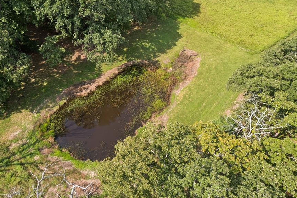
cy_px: 83
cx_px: 129
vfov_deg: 49.3
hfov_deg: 69.1
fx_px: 214
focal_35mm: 26
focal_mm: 8.4
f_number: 2.8
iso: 100
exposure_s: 1/640
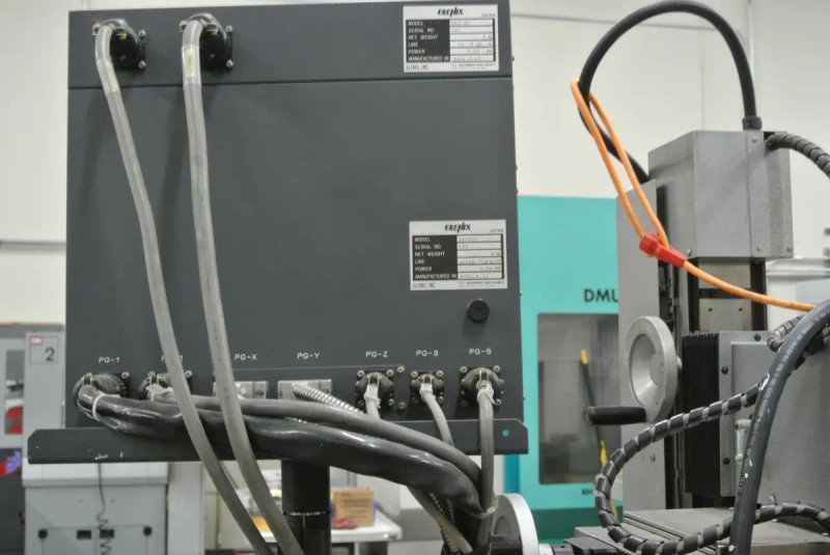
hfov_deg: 43.6
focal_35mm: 45
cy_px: 278
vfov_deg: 29.9
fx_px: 1038
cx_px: 415
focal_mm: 16.9
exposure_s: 1/20
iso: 800
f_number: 4.5
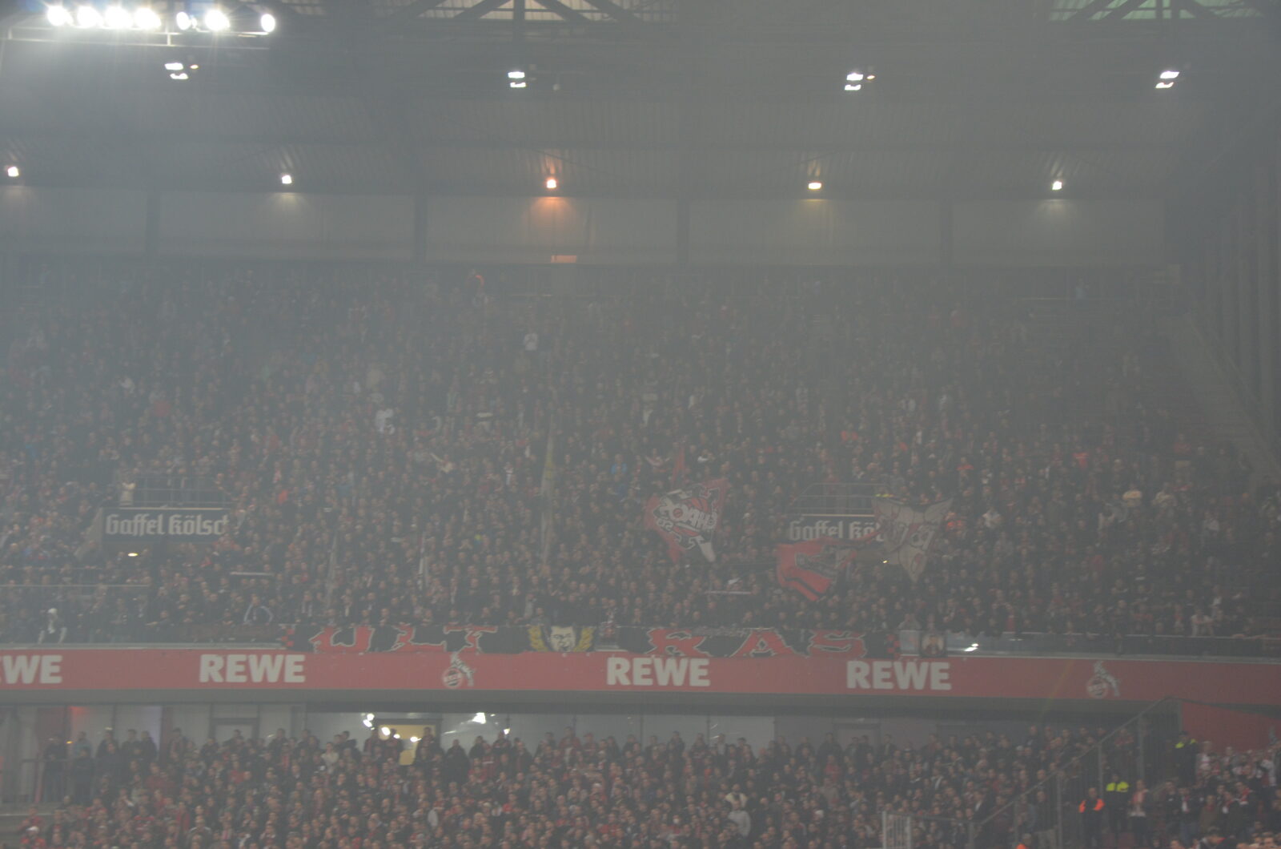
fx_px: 2663
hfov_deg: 27.0
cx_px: 640
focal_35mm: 75
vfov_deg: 18.1
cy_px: 424
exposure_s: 1/60
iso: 560
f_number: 5
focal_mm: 50
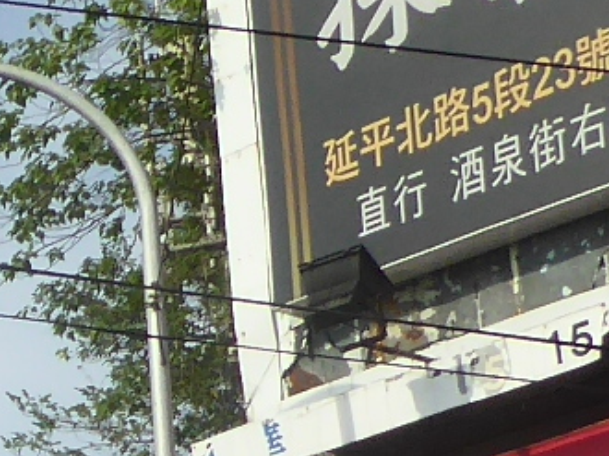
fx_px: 3411
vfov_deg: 7.2
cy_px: 1034
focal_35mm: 194
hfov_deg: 9.5
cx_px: -664
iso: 100
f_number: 3.3
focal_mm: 4.3
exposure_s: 1/1600
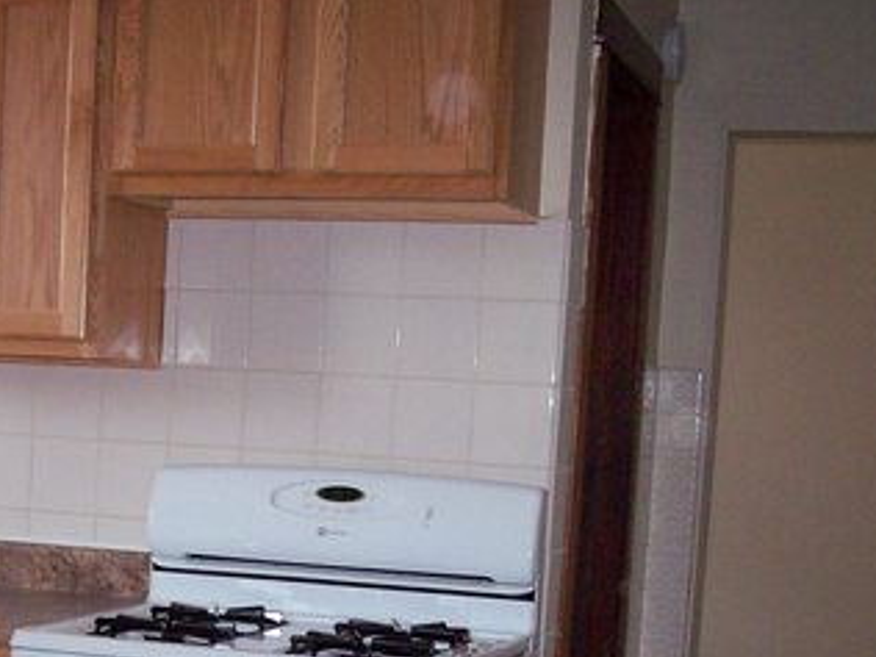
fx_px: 1847
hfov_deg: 26.1
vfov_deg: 19.6
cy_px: 657
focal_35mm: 73
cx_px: 164
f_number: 2.7
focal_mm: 6
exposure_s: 1/64
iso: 140
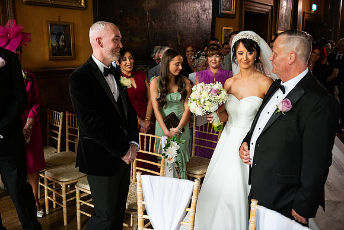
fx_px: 325
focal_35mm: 34
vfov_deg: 38.9
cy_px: 115
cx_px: 172
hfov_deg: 55.8
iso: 800
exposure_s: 1/160
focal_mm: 34
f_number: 3.5
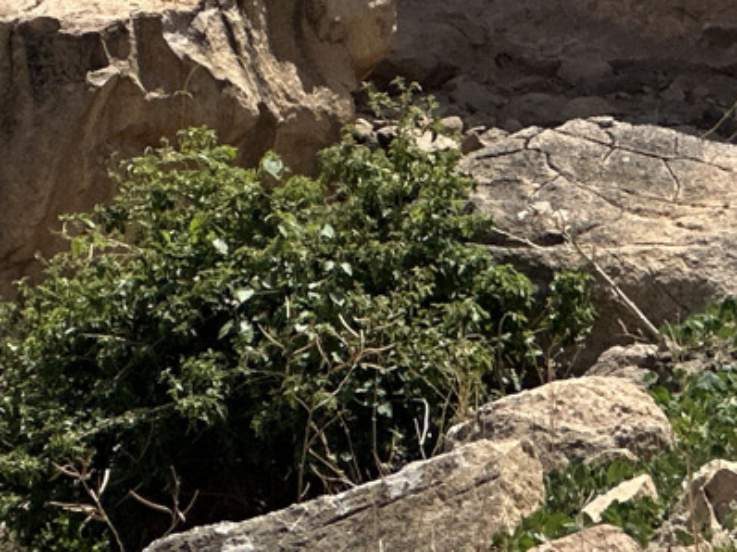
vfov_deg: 3.8
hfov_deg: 5.1
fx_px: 8235
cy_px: -696
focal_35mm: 387
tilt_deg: -2.2
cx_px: 818
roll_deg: +0.0
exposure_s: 1/1220
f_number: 2.8
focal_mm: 9
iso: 32
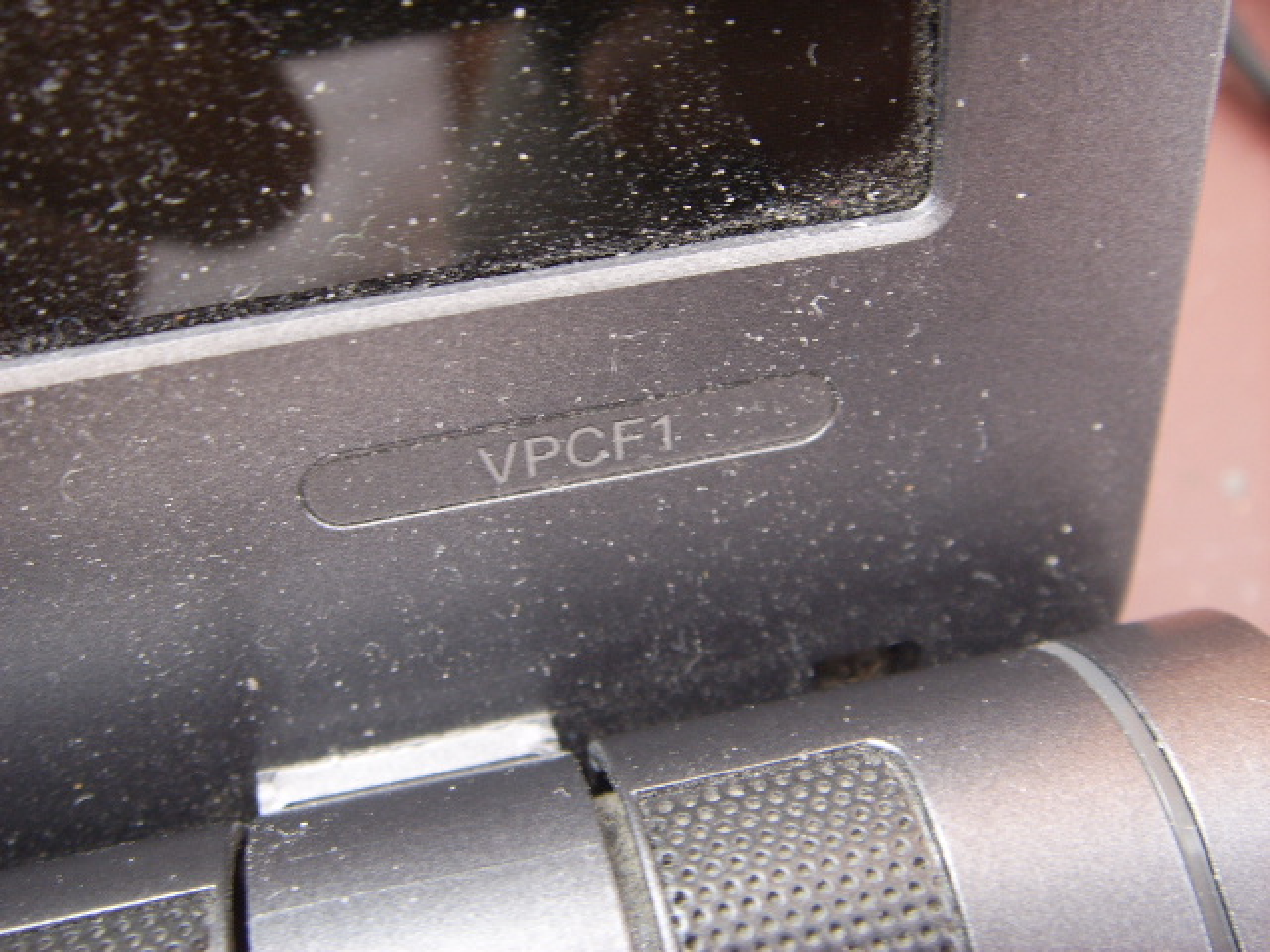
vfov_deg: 36.8
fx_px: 1431
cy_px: 476
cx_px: 635
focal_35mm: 39
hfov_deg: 47.9
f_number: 3.5
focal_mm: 6.6
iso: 63
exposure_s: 1/4
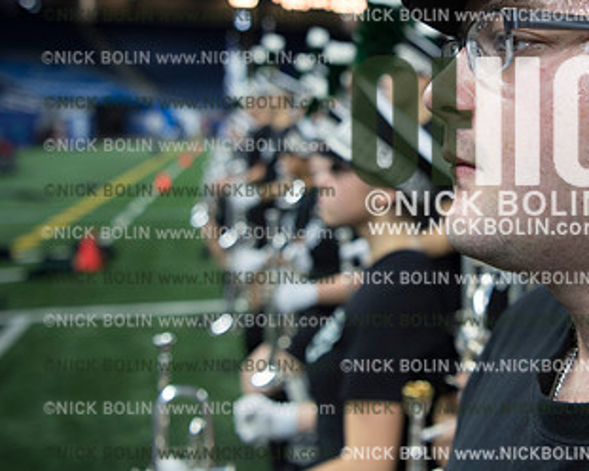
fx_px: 732
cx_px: 485
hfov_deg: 41.6
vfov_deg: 35.2
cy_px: 147
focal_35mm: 42
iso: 800
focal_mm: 24
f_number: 3.2
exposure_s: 1/500
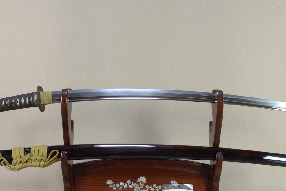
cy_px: 100
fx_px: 310
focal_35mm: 39
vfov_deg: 34.2
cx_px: 141
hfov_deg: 49.6
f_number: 11
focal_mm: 18
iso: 400
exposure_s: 1/1.6
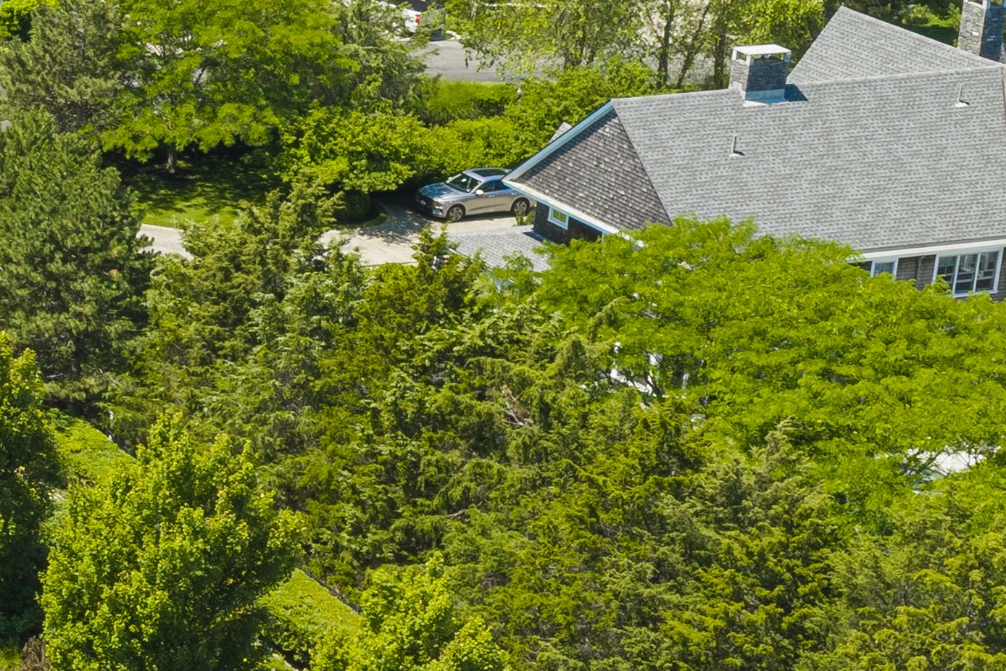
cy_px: 89
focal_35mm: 121
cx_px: -881
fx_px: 3382
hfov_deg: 14.6
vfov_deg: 11.3
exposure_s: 1/40
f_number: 7.1
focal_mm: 14.45
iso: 100
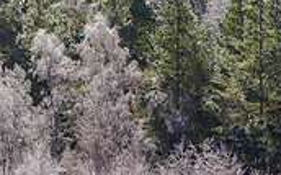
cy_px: -92
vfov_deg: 2.6
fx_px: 3824
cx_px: 263
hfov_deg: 4.2
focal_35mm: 500
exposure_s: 1/500
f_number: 5.6
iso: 320
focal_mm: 70
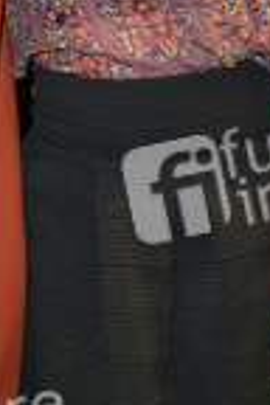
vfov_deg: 18.1
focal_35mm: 111
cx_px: 11
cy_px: 37
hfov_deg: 12.2
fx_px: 1249
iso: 2000
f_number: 5.6
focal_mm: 40
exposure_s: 1/30
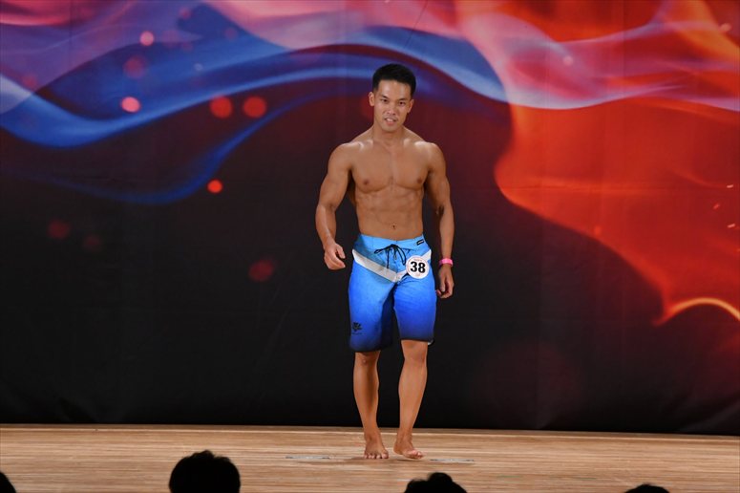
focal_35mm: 270
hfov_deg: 7.6
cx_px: 370
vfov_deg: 5.1
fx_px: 5547
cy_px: 246
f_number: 5.6
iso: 3200
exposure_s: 1/400
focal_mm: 180
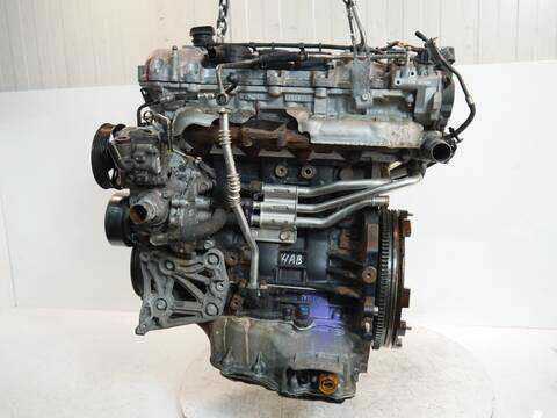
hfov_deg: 56.8
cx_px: 278
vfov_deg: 44.2
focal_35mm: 32
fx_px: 515
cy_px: 209
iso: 400
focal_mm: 16
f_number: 3.8
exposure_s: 1/60
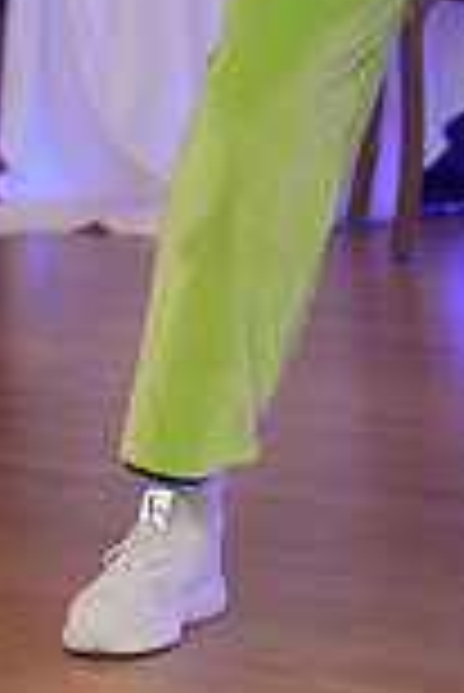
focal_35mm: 332
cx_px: 430
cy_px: -351
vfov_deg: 6.1
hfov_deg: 4.1
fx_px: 6404
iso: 8000
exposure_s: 1/250
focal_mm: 88
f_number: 3.2
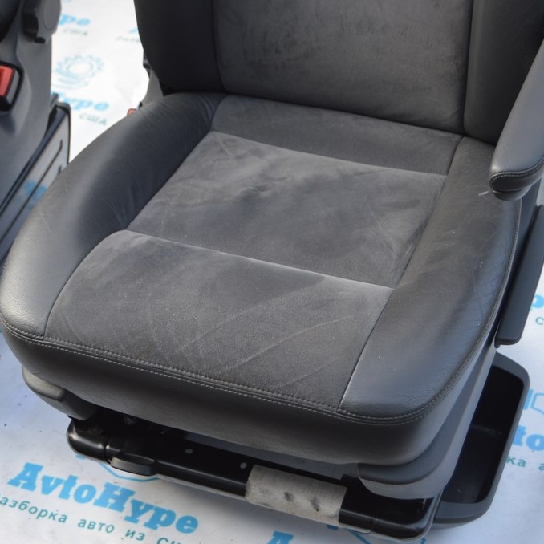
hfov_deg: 22.5
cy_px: 272
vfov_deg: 22.5
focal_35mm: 77
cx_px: 237
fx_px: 1369
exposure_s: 1/125
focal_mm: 40
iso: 200
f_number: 5.6
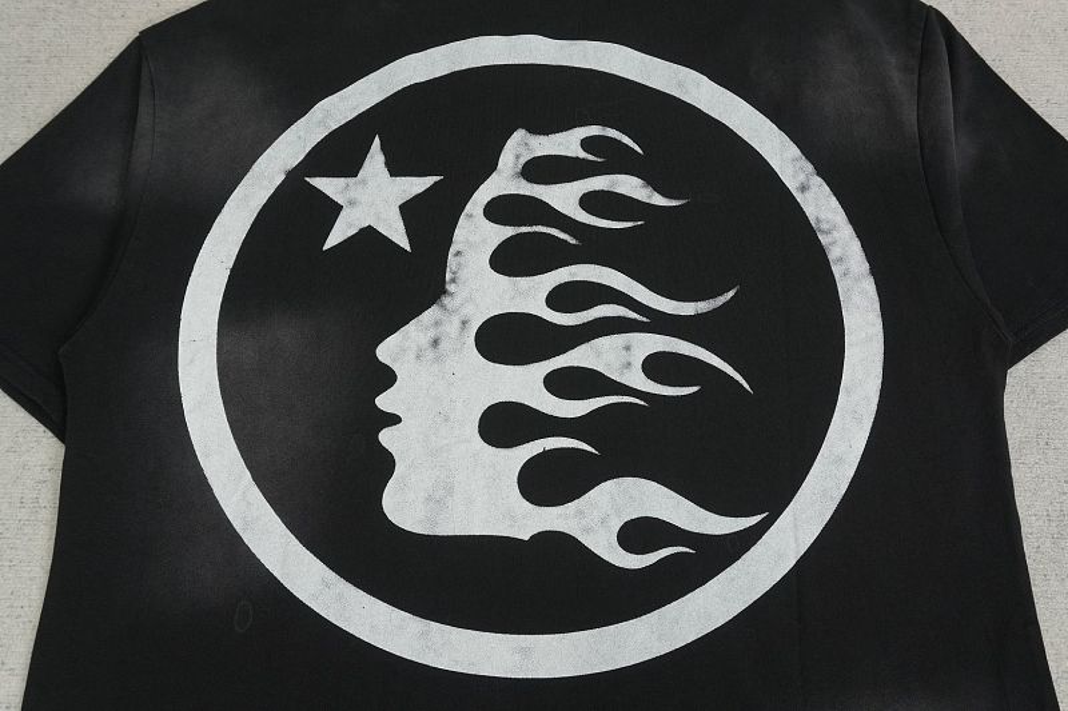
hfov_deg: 51.3
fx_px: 1112
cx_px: 534
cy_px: 356
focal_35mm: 38
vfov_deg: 35.5
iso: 1000
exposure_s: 1/160
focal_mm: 25
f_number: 8
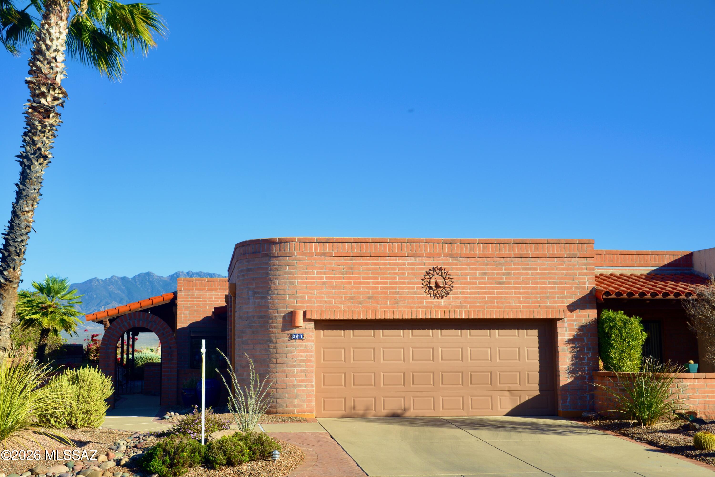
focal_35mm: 44
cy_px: 238
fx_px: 874
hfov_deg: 44.5
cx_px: 358
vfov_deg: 30.5
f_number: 11
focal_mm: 44
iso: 200
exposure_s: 1/250
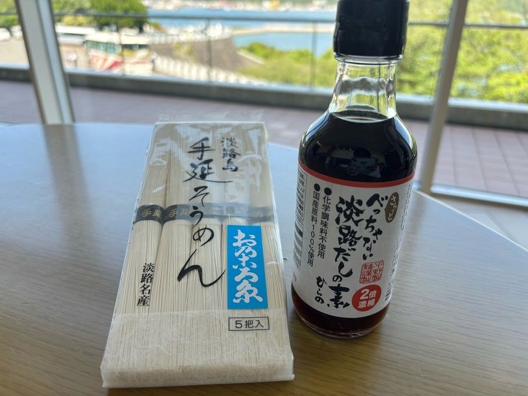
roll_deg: -0.4
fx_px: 397
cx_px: 264
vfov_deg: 53.1
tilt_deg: -26.3
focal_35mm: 26
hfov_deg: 67.3
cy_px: 198
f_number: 1.6
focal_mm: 5.96
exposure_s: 1/273
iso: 50
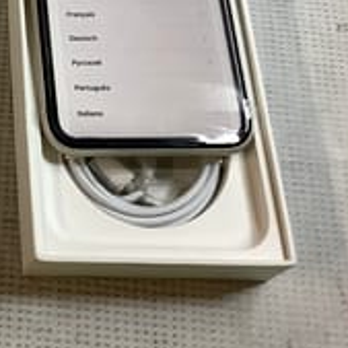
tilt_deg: -61.4
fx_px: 921
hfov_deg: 19.9
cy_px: -11
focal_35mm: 81
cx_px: -86
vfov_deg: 20.6
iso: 100
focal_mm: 3.3
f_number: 2.4
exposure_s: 1/50
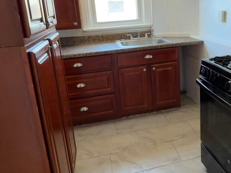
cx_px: 151
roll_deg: +3.6
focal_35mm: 30
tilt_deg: -15.6
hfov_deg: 58.8
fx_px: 200
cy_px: 57
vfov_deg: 46.0
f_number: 2.2
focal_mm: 2.22
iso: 40
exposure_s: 1/81
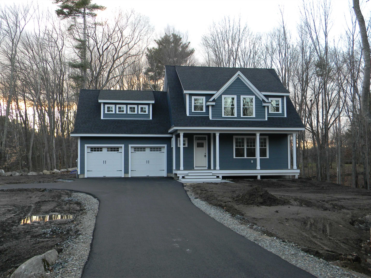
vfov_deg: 39.7
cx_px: 186
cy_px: 139
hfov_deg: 51.4
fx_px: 386
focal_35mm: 36
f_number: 3.7
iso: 100
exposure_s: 1/35.2
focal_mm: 6.4
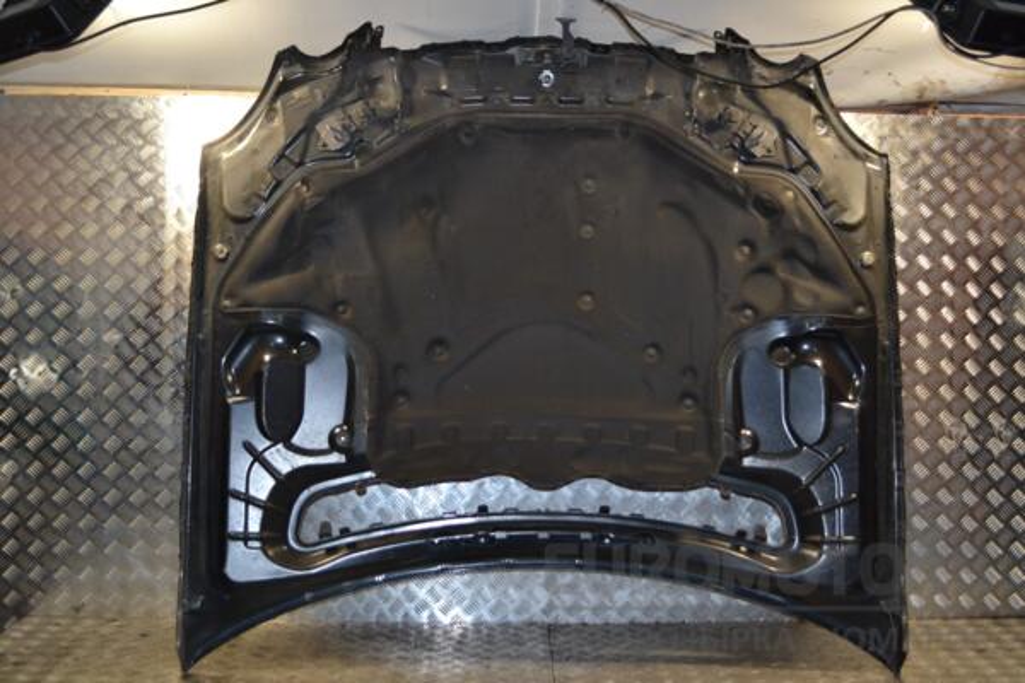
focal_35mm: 45
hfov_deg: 43.6
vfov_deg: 29.9
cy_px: 342
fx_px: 1281
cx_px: 512
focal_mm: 30
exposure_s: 1/125
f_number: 4.5
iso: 250
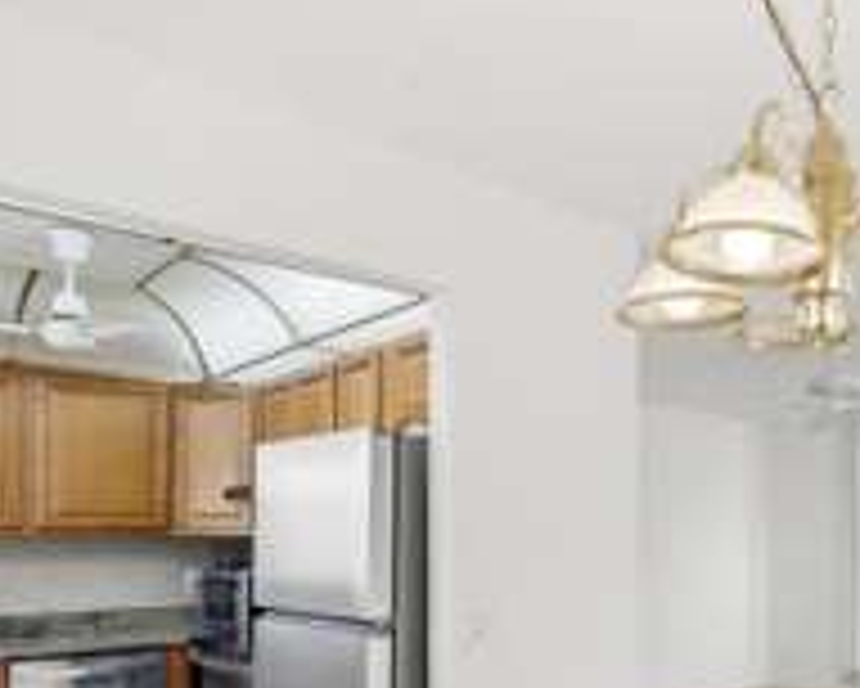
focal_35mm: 33
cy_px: 517
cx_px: 599
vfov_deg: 43.1
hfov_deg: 52.7
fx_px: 840
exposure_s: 1/2500
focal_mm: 14
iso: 2500
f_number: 8
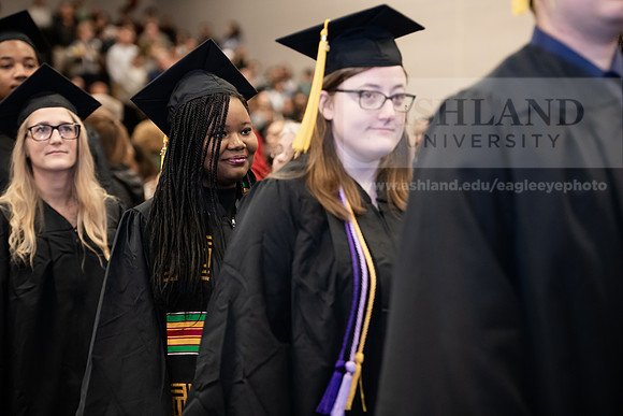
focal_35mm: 95
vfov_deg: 14.4
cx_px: 312
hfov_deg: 21.5
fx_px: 1644
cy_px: 208
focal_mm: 95
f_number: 3.2
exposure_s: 1/200
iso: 2000
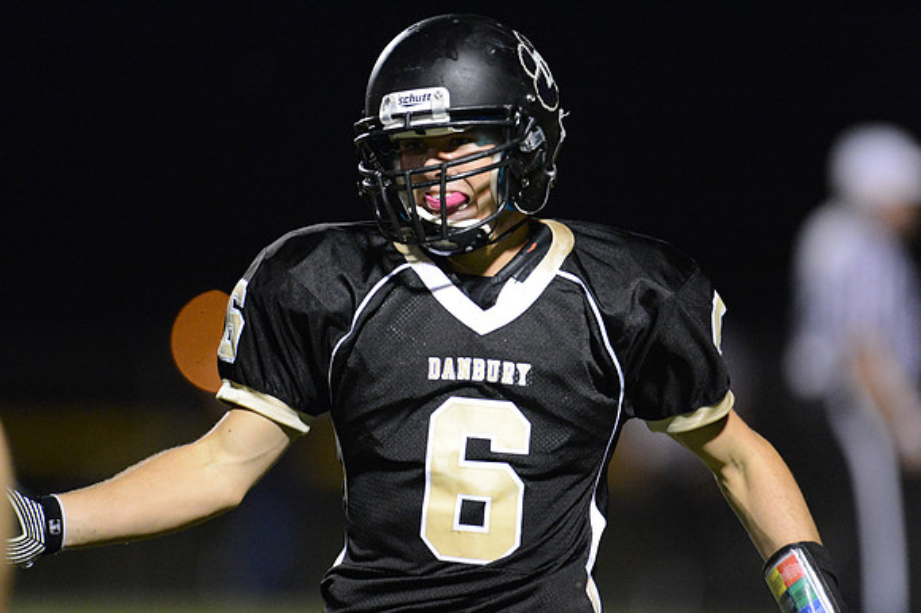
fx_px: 10227
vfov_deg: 3.4
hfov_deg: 5.2
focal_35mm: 400
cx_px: 460
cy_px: 306
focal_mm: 400
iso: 12800
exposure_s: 1/640
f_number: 2.8
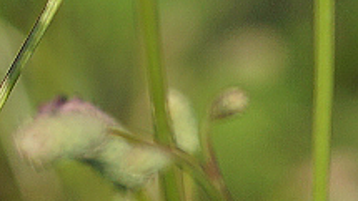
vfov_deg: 1.4
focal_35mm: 877
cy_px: -254
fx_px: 8326
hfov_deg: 2.5
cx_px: -15
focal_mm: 100
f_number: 5.6
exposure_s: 1/320
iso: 100
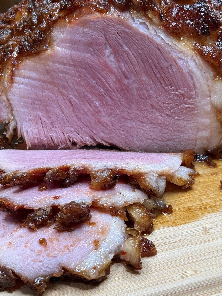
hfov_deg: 21.9
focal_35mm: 67
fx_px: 573
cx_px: 90
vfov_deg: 28.9
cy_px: 120
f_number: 1.78
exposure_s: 1/120
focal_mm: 6.76
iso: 64
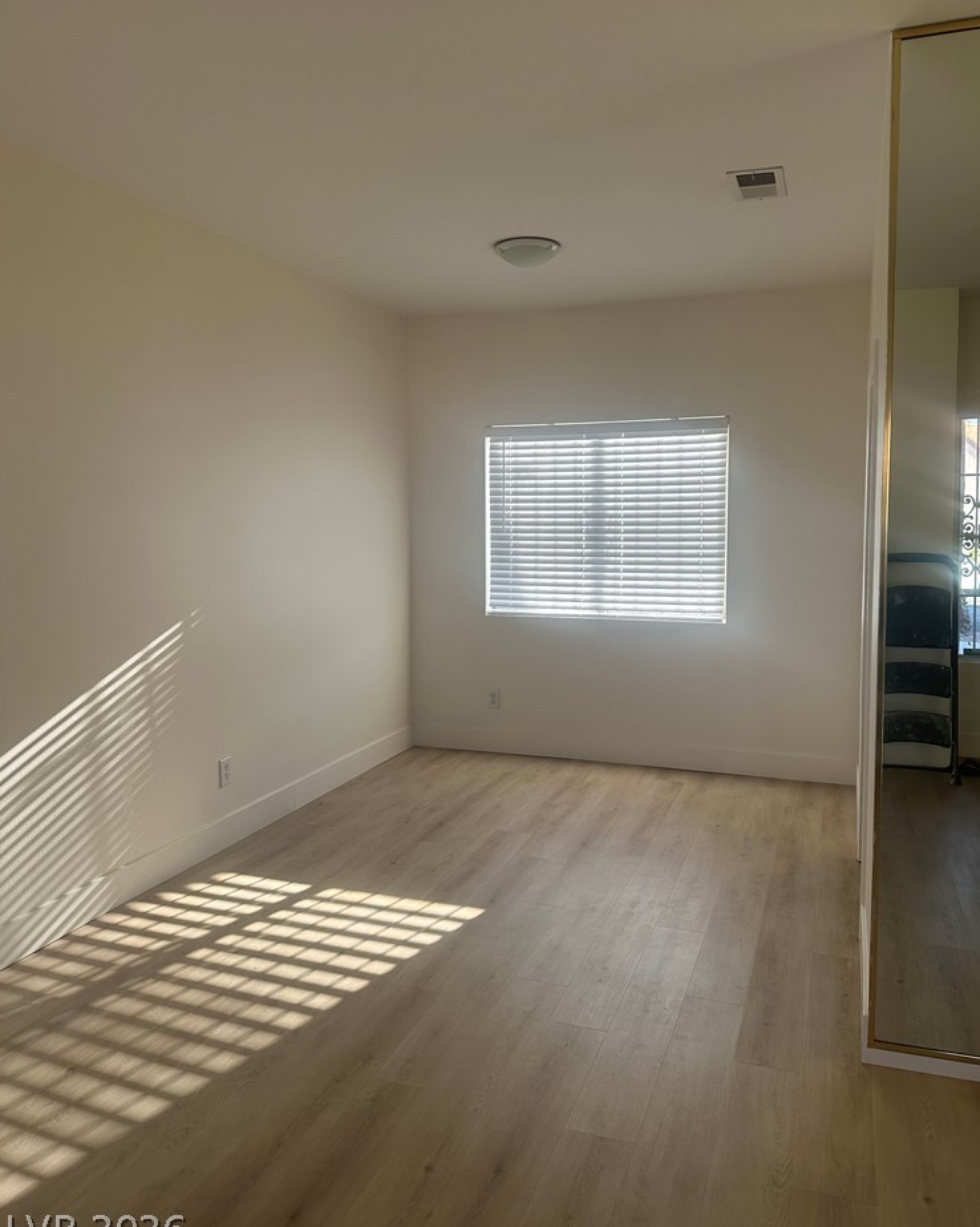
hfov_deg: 54.9
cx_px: 505
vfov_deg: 66.0
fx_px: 943
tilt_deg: -3.7
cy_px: 580
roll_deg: -0.3
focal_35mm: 26
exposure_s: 1/341
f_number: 1.78
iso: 80
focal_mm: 6.86
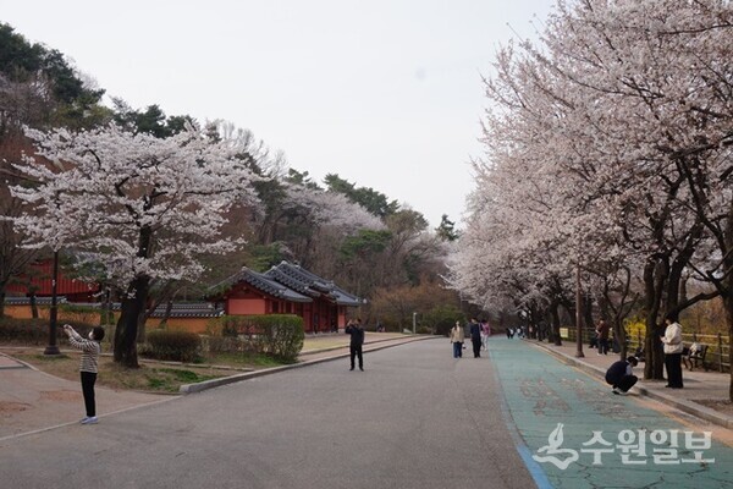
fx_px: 672
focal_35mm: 33
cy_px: 244
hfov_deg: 57.2
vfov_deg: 40.0
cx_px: 366
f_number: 10
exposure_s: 1/80
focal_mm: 22
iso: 100
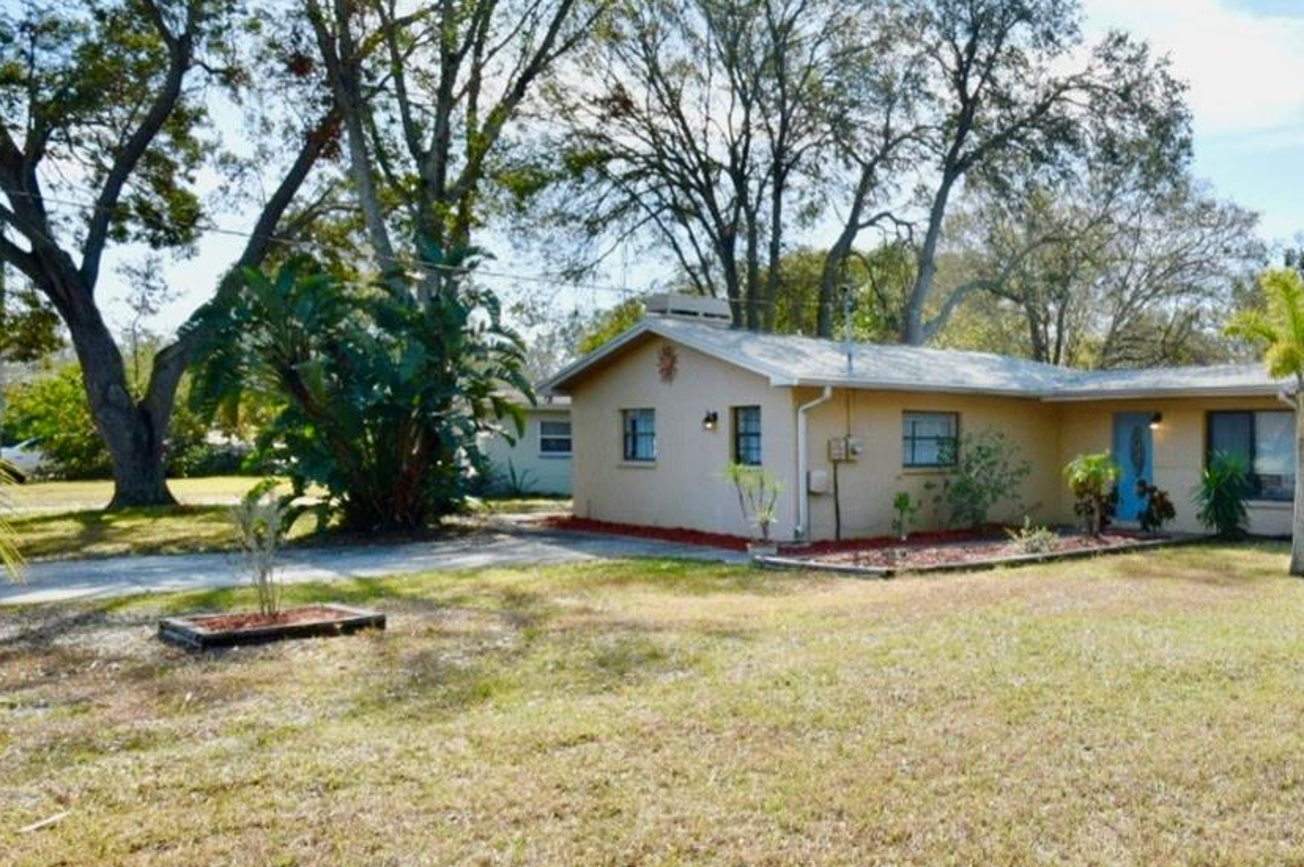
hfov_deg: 56.2
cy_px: 493
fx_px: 1050
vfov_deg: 44.8
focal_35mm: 29
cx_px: 1140
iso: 200
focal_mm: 10
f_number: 8
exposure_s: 1/250
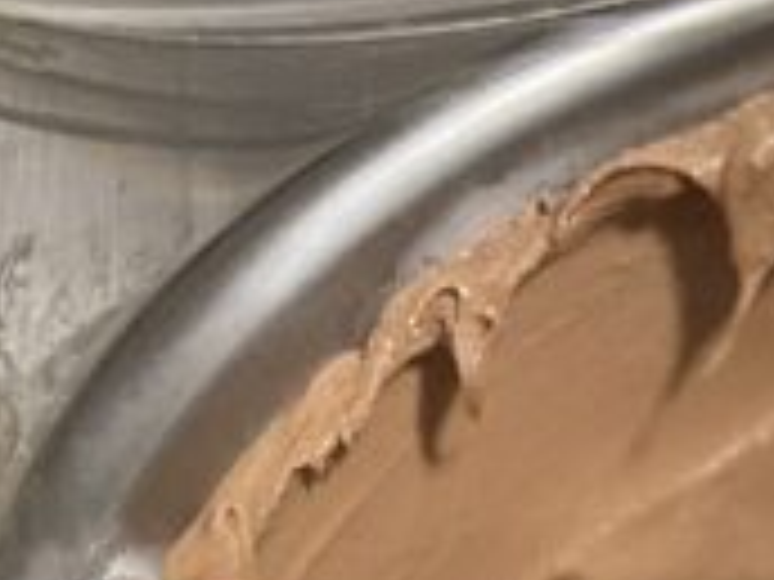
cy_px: 692
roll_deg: +7.3
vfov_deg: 14.2
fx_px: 2258
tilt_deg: -44.4
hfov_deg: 16.8
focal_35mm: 101
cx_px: 1303
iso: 500
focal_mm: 4.25
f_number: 1.8
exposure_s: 1/50
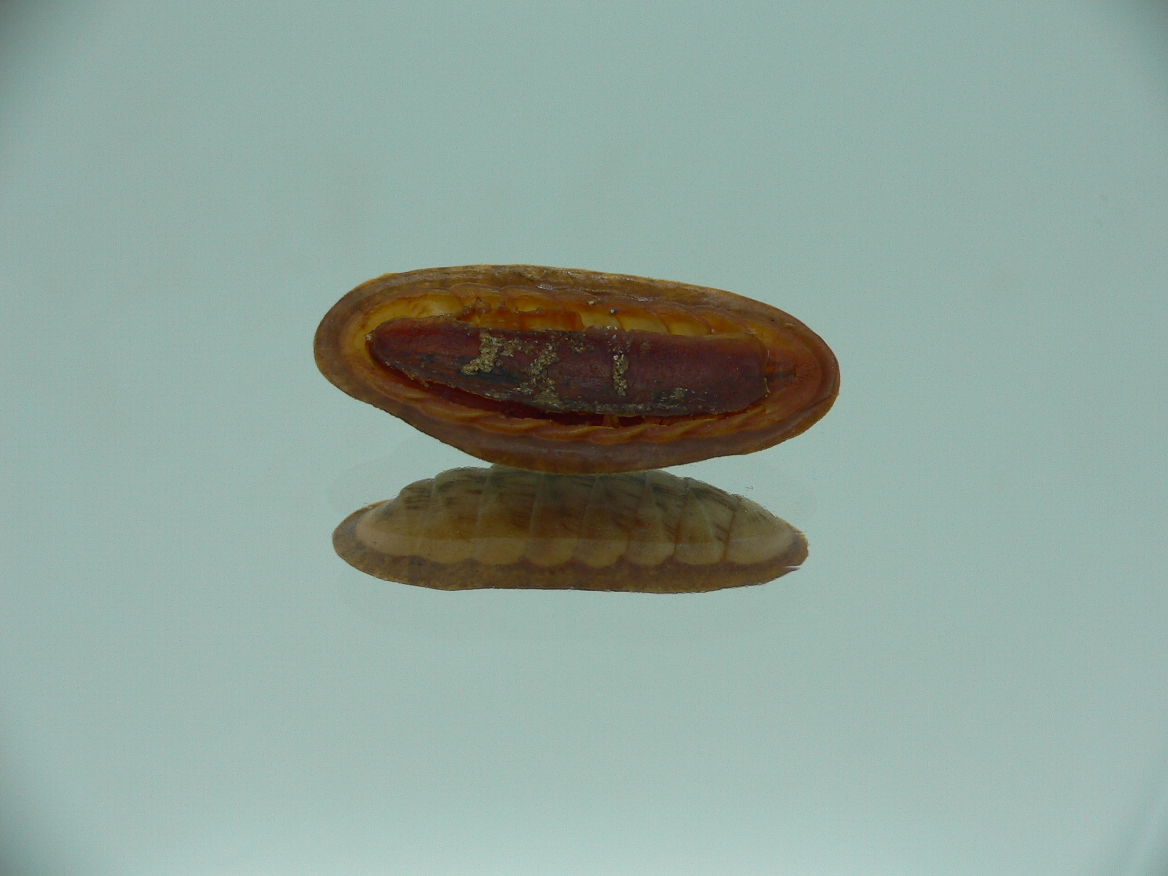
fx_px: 1181
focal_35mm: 35
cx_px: 584
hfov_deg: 52.6
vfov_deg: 40.7
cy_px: 438
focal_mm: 4.6
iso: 80
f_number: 2.8
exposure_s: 1/60
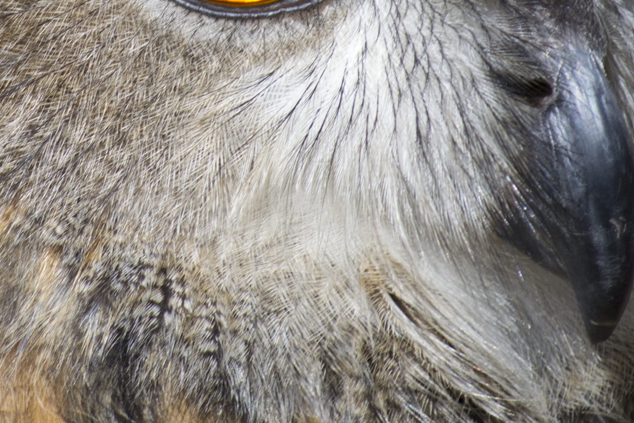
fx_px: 16941
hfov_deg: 2.1
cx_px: 106
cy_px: -94
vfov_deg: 1.4
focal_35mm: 962
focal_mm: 200
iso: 100
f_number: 5.6
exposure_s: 1/320
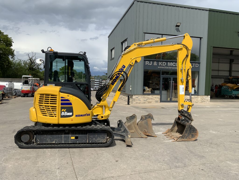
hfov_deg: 61.7
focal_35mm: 29
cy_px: 90
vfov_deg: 48.2
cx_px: 120
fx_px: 200
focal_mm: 3
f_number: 1.8
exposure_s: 1/2959
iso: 20
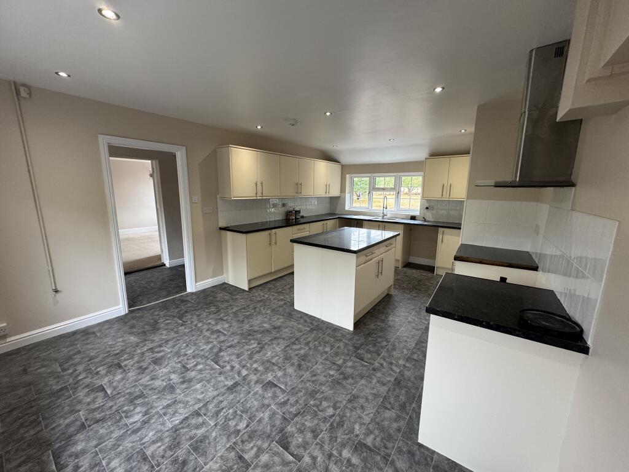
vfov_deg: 85.7
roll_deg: +0.1
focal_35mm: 14
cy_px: 236
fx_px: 254
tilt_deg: -10.4
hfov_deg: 102.1
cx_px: 314
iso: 200
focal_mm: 2.22
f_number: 2.2
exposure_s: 1/99
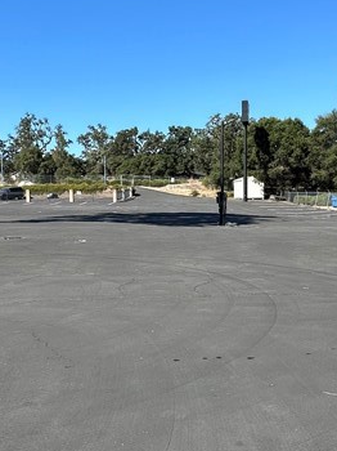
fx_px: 533
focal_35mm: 41
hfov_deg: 35.1
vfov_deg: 45.8
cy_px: 233
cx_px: 165
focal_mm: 2.22
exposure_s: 1/1366
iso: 40
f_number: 2.2
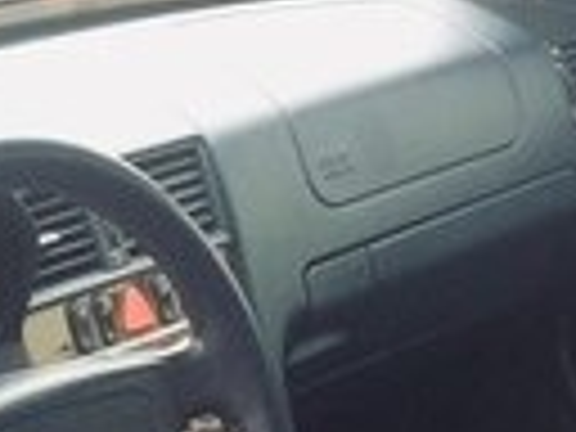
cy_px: 601
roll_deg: -3.0
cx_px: -490
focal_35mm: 149
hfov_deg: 12.1
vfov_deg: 9.7
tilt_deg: -31.4
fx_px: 2479
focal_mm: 4.15
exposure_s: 1/100
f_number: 2.2
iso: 40
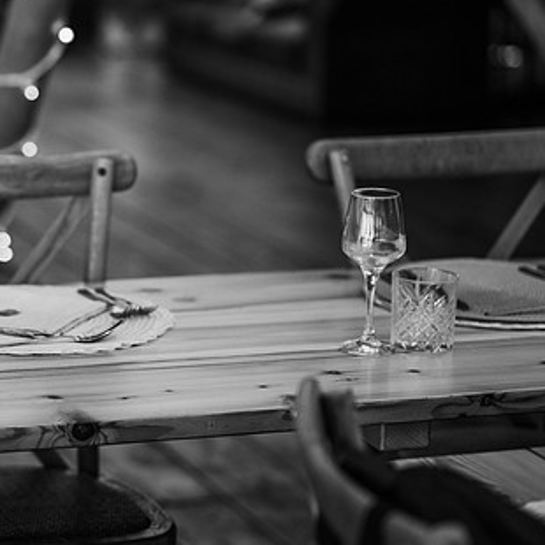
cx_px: 60
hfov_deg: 12.8
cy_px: 257
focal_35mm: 135
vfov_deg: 12.9
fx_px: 2405
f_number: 2.2
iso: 250
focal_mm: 85
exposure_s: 1/200
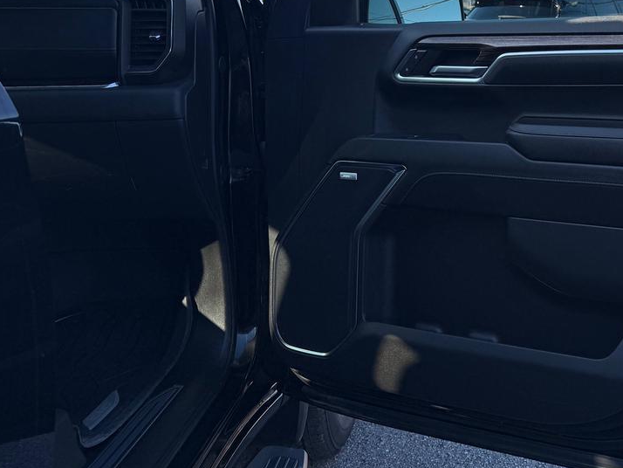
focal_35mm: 43
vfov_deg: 32.2
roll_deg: -1.3
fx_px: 774
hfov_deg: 41.8
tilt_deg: -4.4
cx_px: 505
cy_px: 58
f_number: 1.78
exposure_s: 1/1553
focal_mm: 6.76
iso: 80
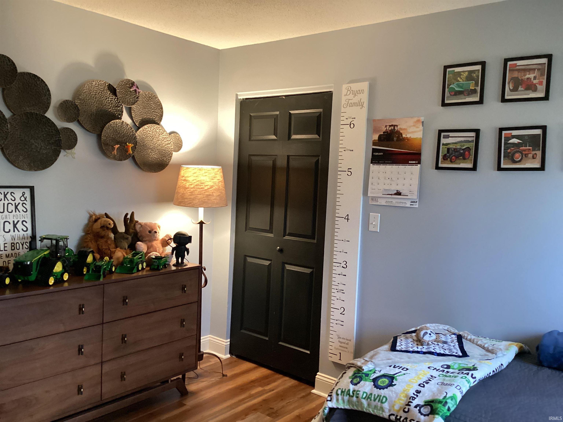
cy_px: 211
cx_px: 282
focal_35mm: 31
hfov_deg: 58.4
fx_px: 504
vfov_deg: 45.4
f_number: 2.4
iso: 320
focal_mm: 3.3
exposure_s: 1/40
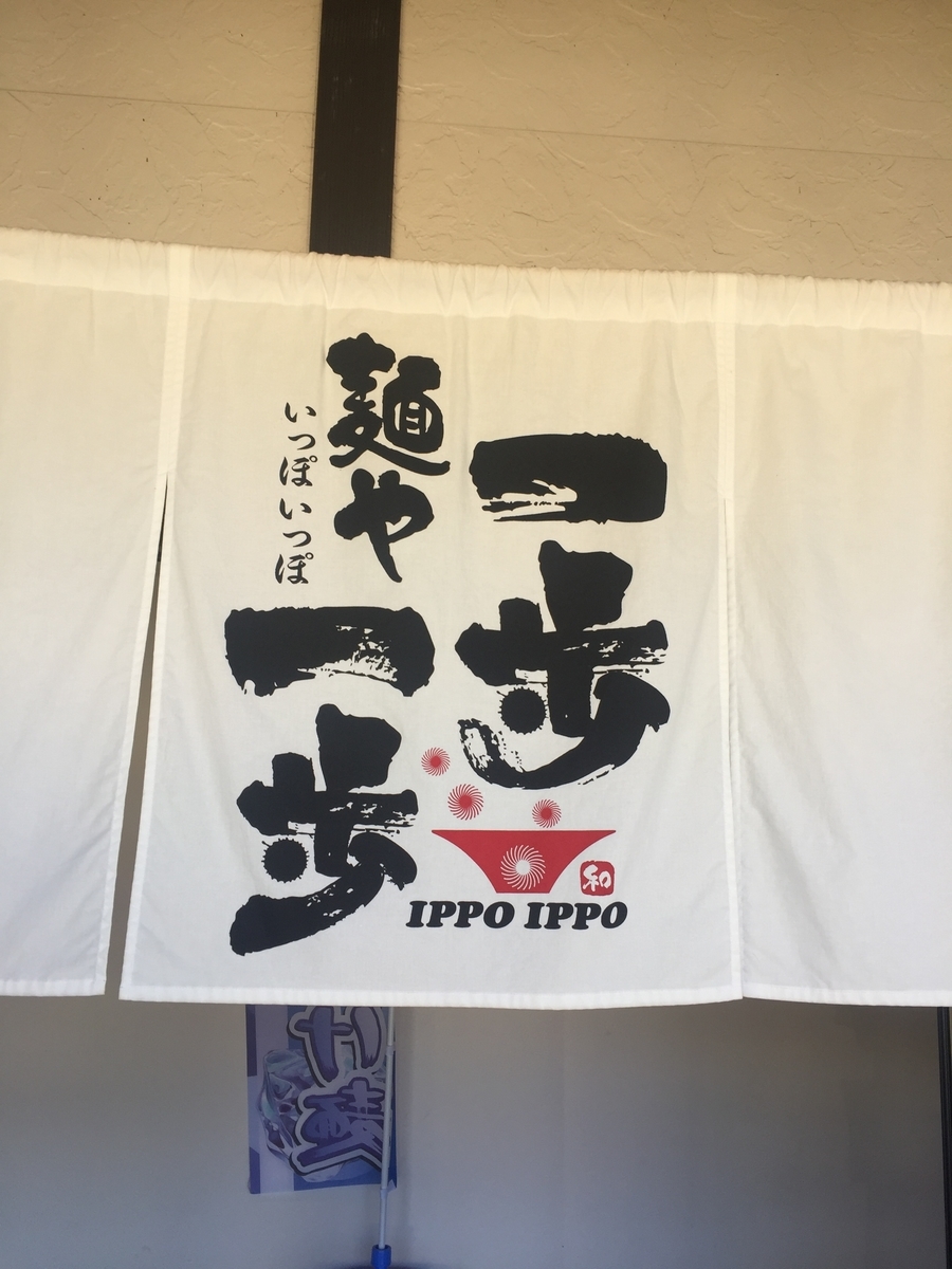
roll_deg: -1.6
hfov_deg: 48.2
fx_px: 1063
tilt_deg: +10.7
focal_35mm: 29
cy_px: 634
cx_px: 476
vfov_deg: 61.7
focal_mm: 4.15
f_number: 2.2
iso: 32
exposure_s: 1/181
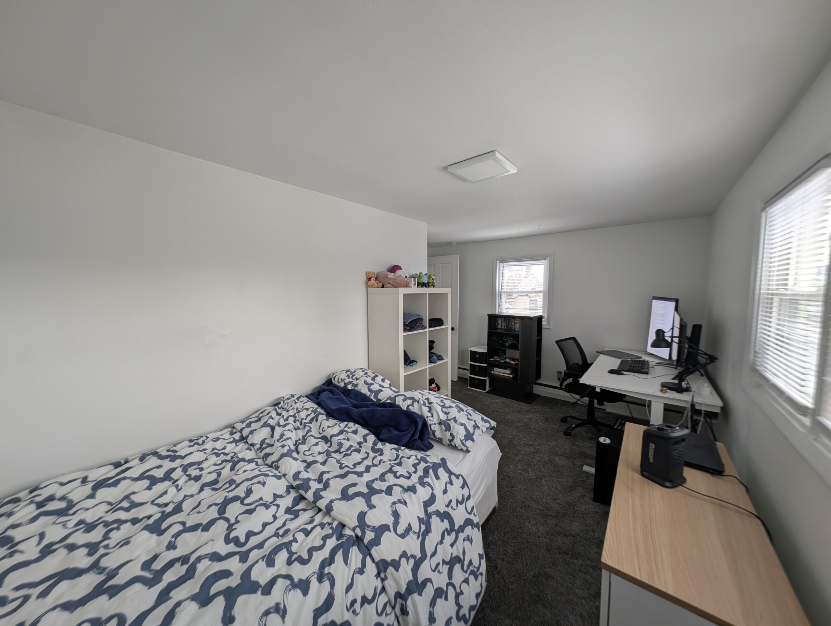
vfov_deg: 94.6
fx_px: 289
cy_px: 313
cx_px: 416
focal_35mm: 12
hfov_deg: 110.5
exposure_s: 1/41.3
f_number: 1.95
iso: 38
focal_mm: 2.23
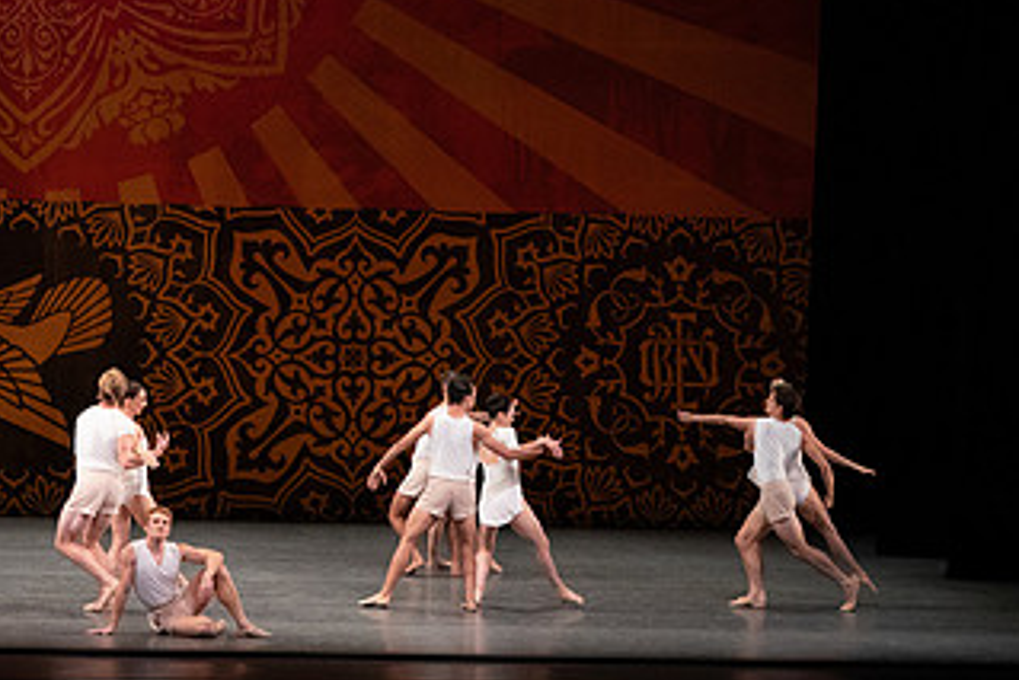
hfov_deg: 11.2
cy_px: 136
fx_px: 5154
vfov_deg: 7.5
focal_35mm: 182
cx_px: 176
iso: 6400
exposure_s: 1/400
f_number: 10
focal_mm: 100
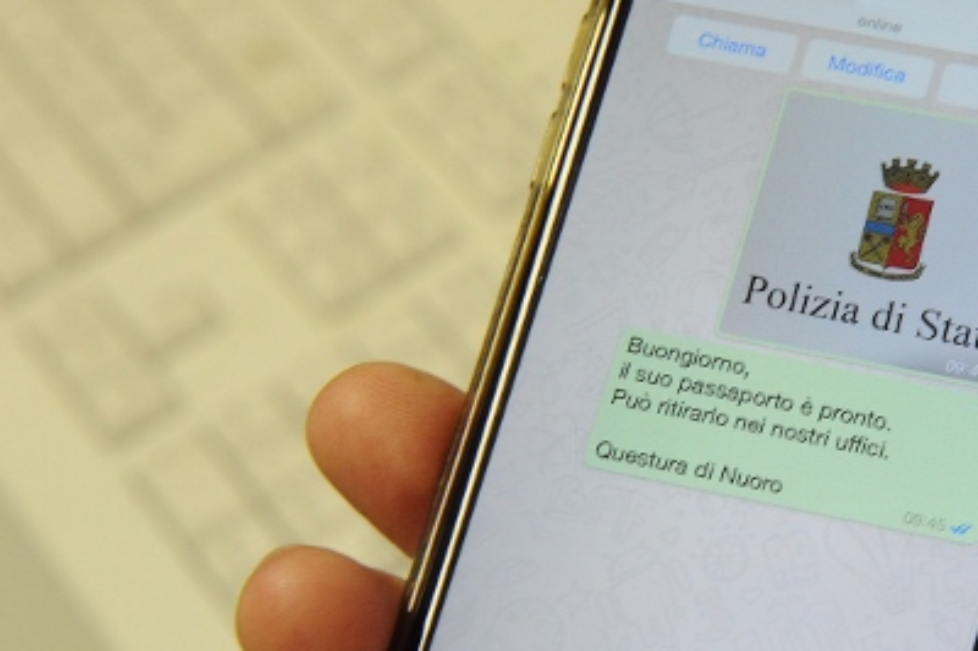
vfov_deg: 8.1
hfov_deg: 12.0
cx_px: 939
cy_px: 404
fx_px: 4614
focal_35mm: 170
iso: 4000
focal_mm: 85
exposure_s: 1/60
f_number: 11
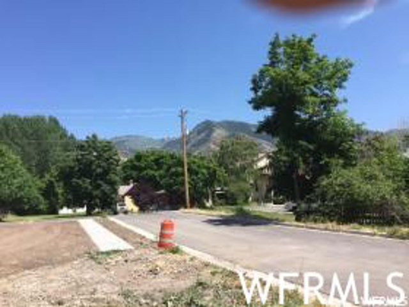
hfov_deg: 61.7
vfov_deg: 48.2
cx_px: 204
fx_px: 343
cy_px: 154
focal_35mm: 29
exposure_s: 1/1364
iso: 32
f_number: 2.2
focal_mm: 4.15
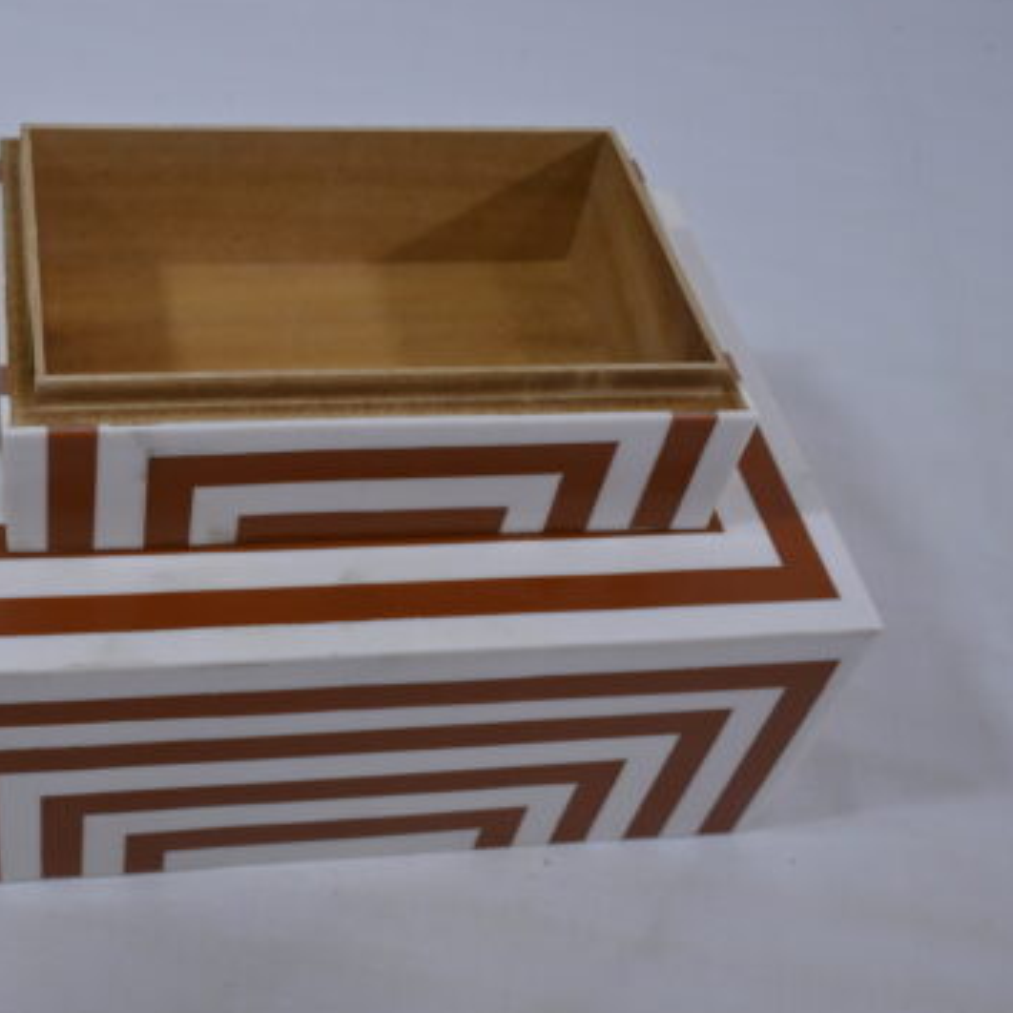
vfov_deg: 36.3
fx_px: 1547
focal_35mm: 47
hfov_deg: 35.3
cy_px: 482
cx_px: 235
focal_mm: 32.5
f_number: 9
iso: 500
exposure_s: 1/125
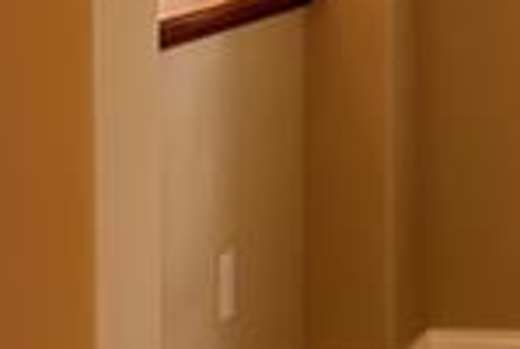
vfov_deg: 8.0
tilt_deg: -2.6
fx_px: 2475
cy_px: -52
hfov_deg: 11.8
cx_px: 593
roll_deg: +1.9
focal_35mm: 171
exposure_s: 1/120
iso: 200
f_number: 1.78
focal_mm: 6.76
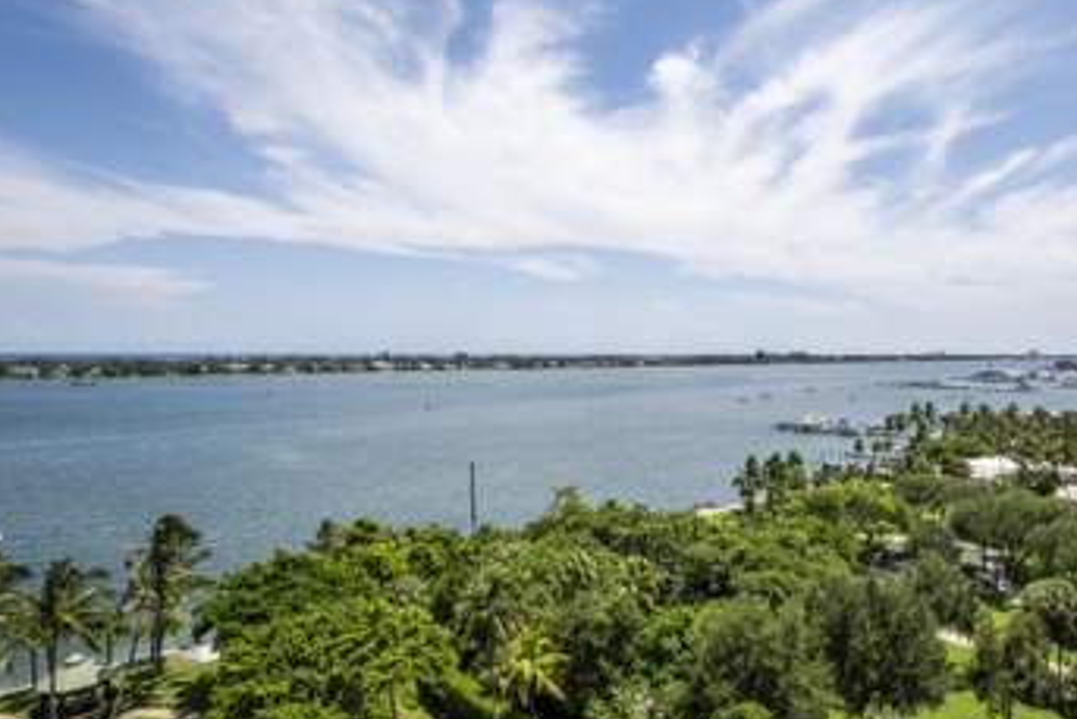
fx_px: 628
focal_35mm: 21
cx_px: 644
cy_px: 361
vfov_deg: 59.5
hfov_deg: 80.3
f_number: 8
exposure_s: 1/800
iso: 100
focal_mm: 10
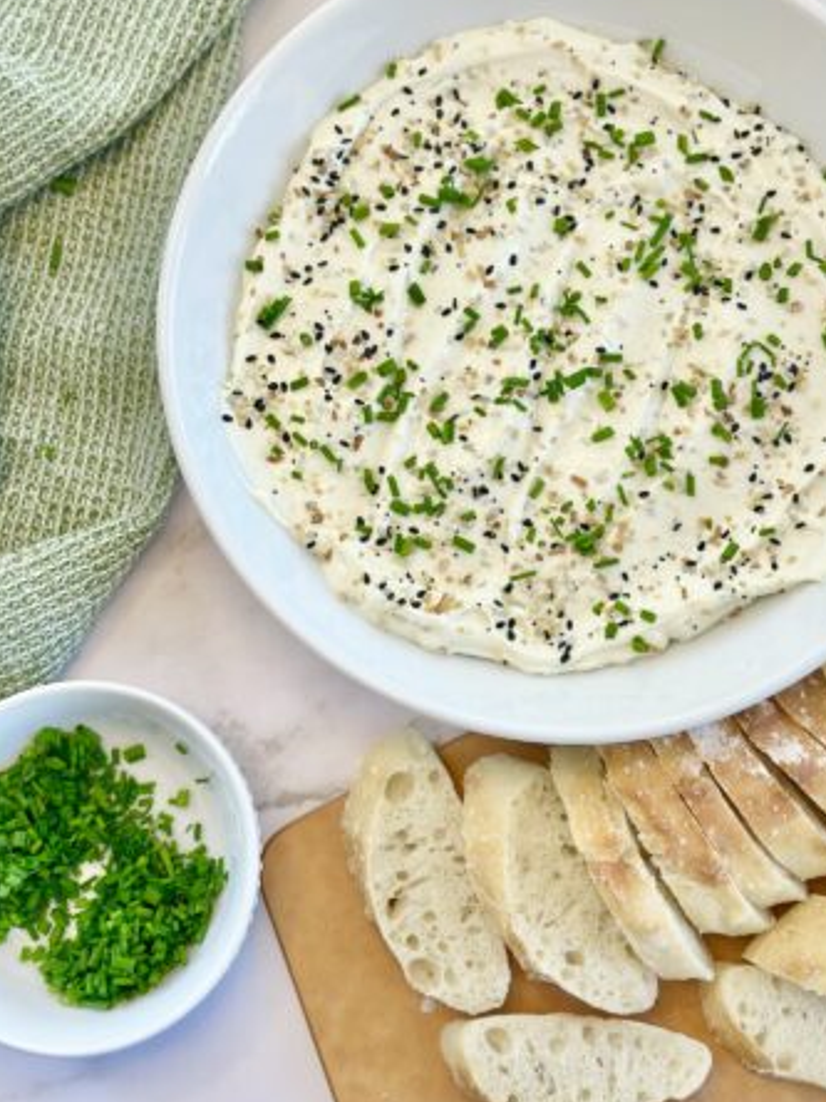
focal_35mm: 54
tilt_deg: -83.5
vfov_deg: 35.5
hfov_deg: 27.0
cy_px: 501
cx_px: 453
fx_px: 1718
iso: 80
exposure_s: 1/201
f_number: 1.78
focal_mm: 6.86
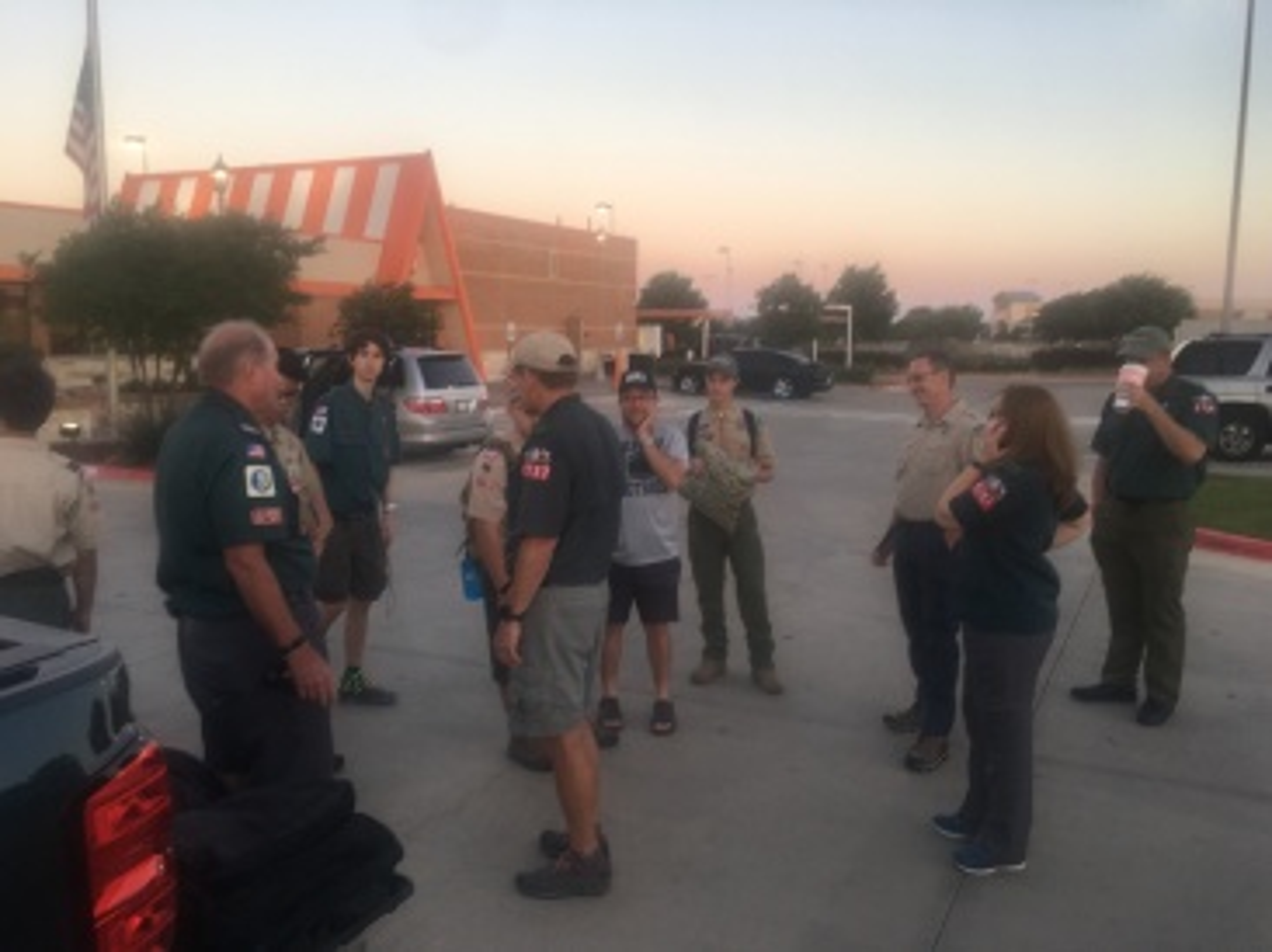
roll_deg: -0.2
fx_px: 1065
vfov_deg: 48.2
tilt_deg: -7.3
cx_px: 636
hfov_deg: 61.7
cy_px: 476
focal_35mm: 29
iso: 25
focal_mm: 4.15
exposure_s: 1/60
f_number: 2.2
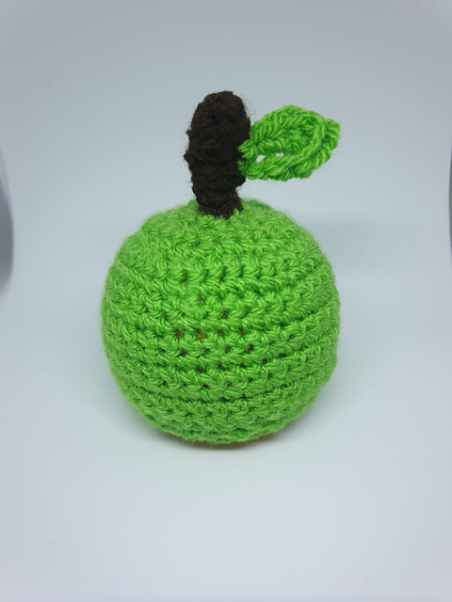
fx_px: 453
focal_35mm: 26
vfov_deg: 67.3
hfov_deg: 53.1
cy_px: 301
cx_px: 226
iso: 50
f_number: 2.4
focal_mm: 4.3
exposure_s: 1/109
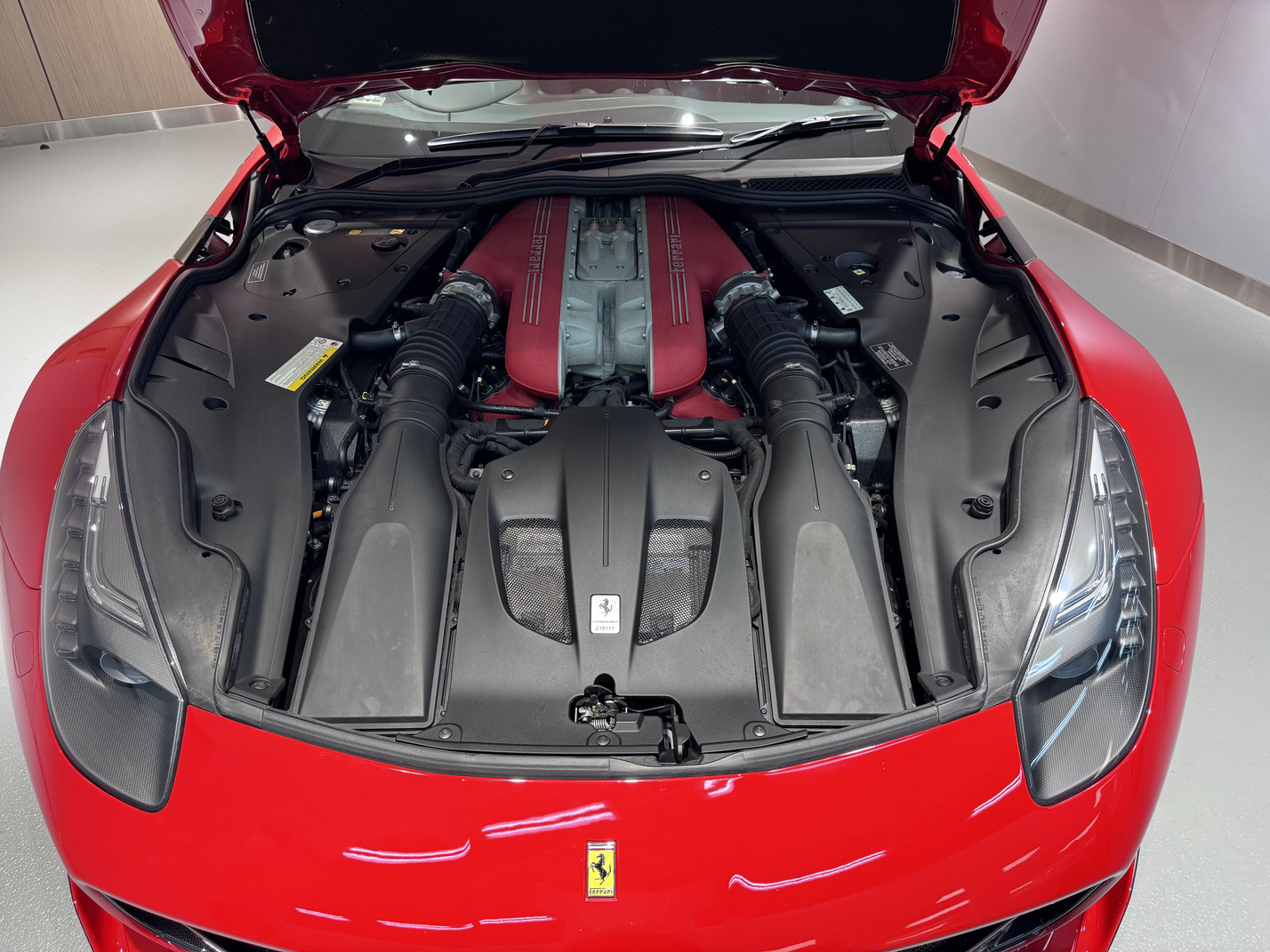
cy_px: 476
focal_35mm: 24
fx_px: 881
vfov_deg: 56.8
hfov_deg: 71.6
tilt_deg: -38.1
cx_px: 635
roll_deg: -0.7
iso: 160
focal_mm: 6.76
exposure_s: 1/100
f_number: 1.78
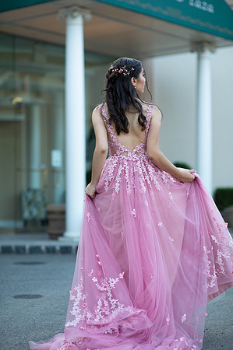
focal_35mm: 85
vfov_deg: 23.9
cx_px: 116
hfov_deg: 16.0
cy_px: 175
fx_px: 827
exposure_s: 1/640
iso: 250
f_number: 2
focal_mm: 85
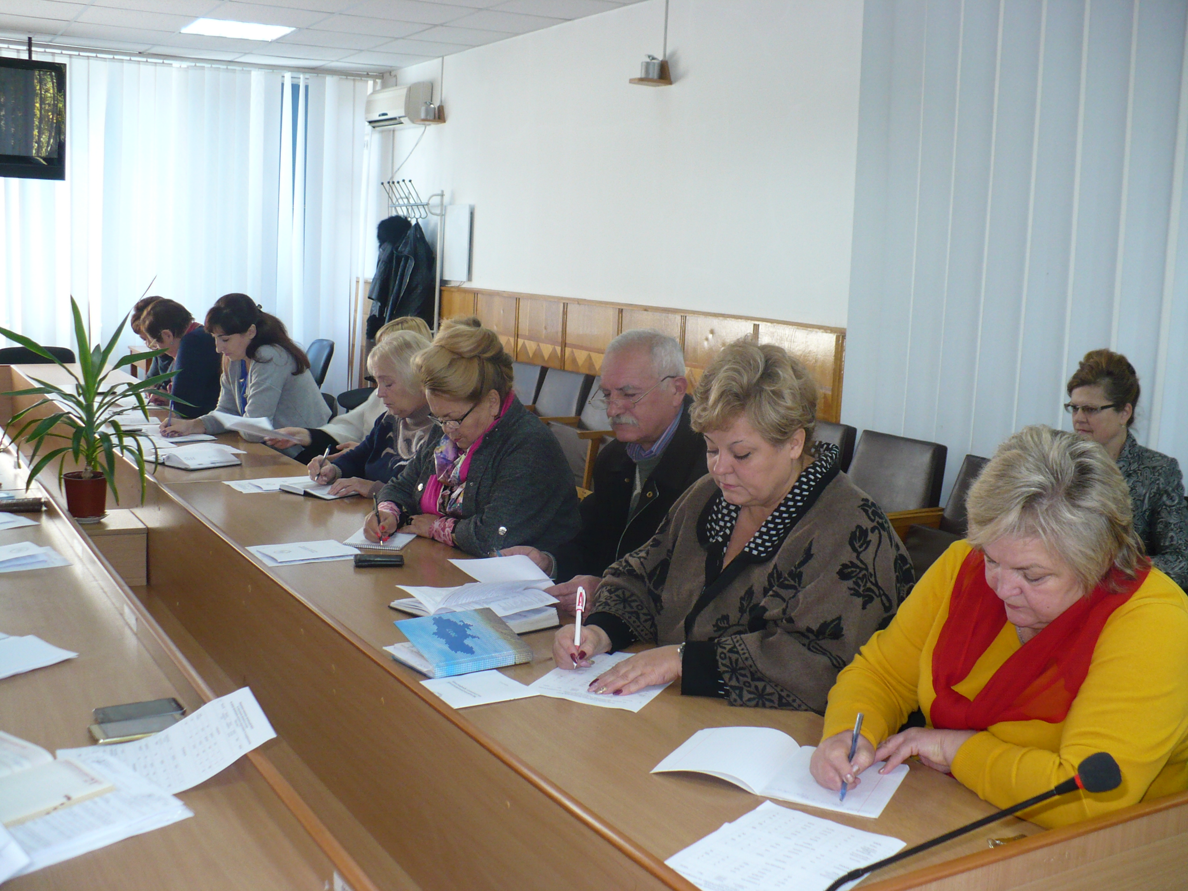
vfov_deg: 38.7
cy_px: 446
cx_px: 594
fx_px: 1270
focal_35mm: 37
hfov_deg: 50.1
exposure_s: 1/30
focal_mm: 6.1
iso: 160
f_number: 2.8
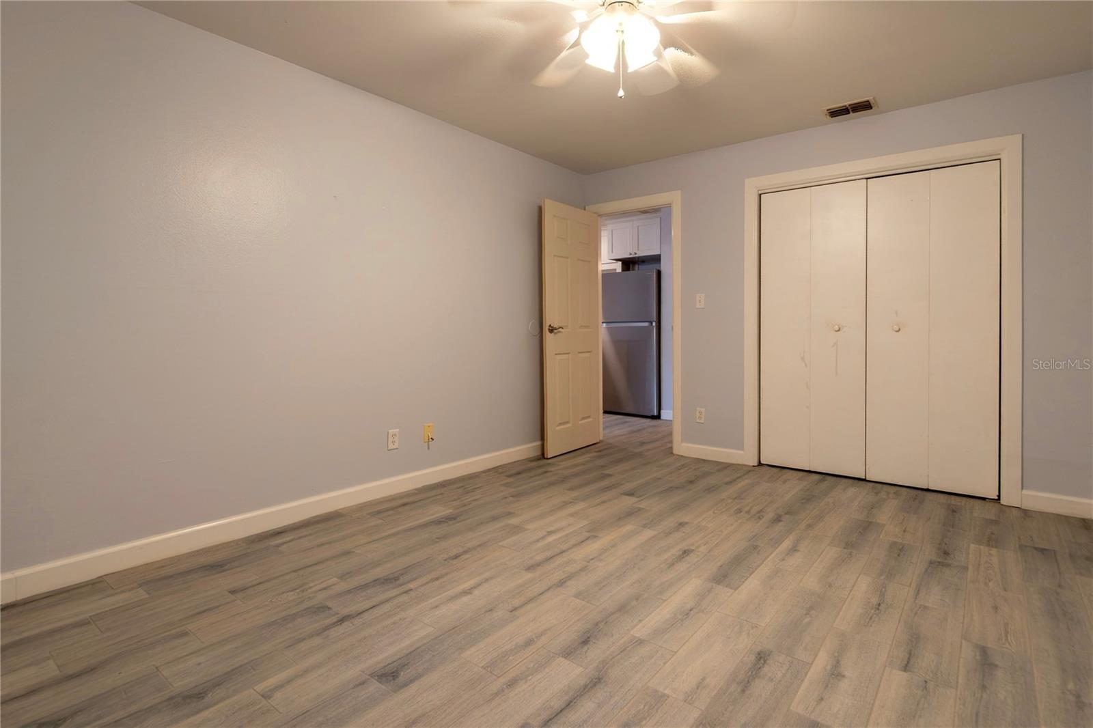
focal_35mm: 15
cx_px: 546
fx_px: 455
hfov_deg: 100.4
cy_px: 364
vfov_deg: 77.3
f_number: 9
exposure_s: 1/15
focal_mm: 10
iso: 320
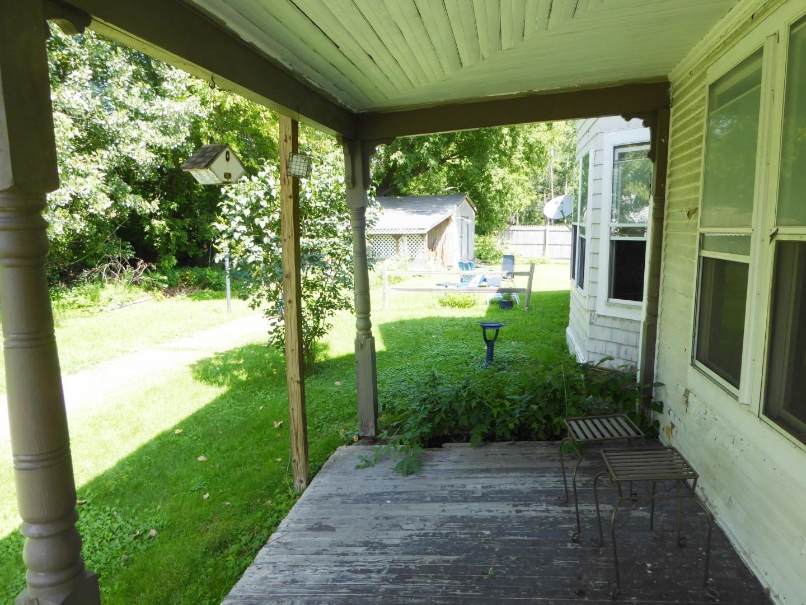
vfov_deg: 56.8
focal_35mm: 24
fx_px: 559
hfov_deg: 71.6
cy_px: 302
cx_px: 403
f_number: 4.5
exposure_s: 1/80
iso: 80
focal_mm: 4.3
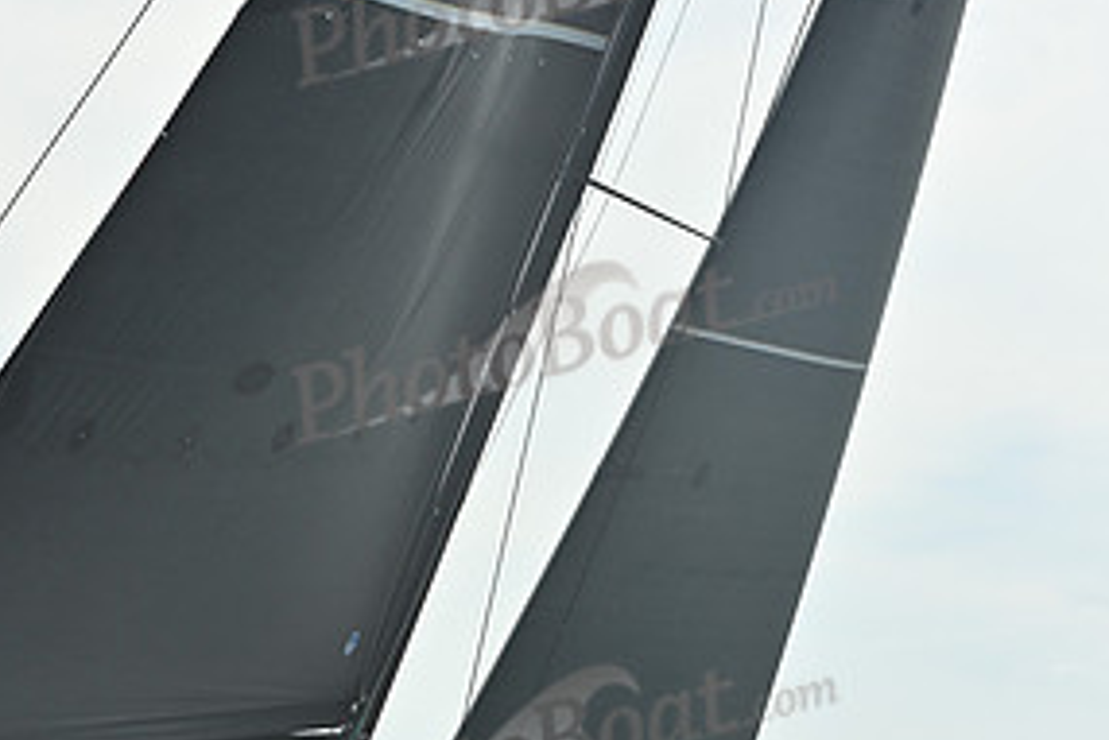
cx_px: 93
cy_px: 599
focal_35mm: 142
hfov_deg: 14.3
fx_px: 4376
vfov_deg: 9.6
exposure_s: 1/1250
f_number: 6.3
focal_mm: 70
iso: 250
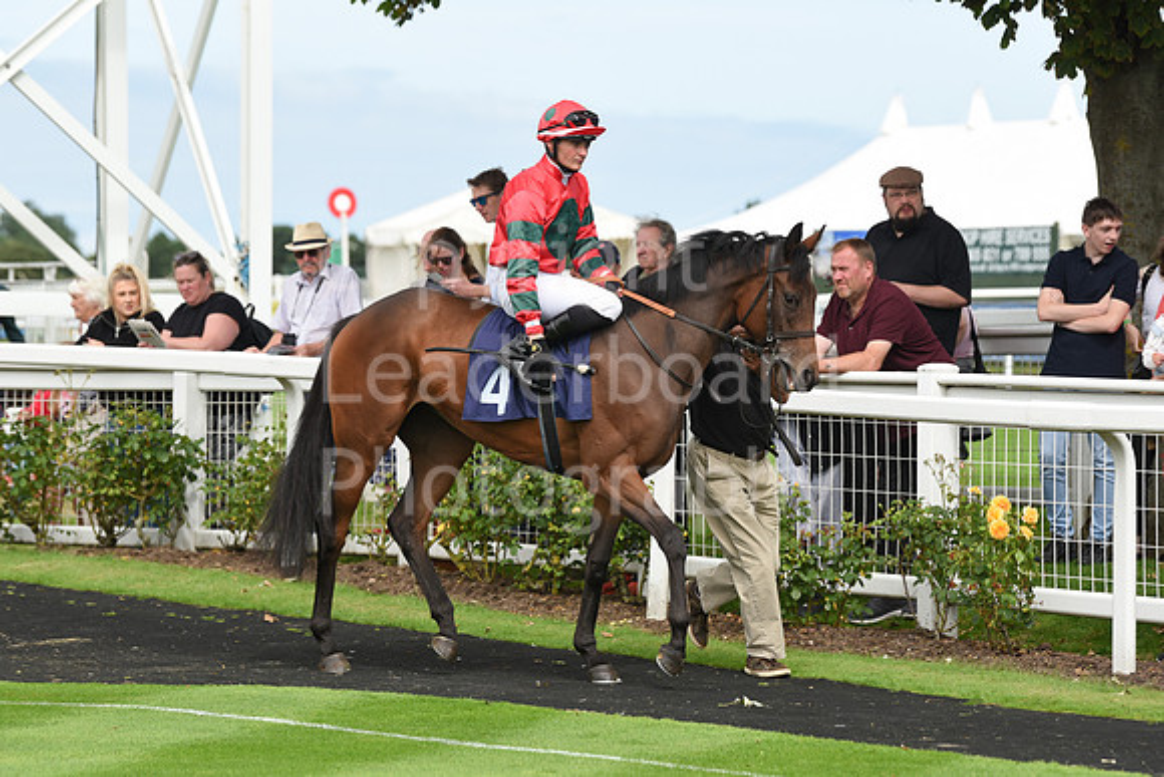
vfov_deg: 8.1
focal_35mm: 170
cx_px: 582
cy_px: 388
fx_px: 5498
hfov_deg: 12.1
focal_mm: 170
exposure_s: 1/2000
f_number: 5.6
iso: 500
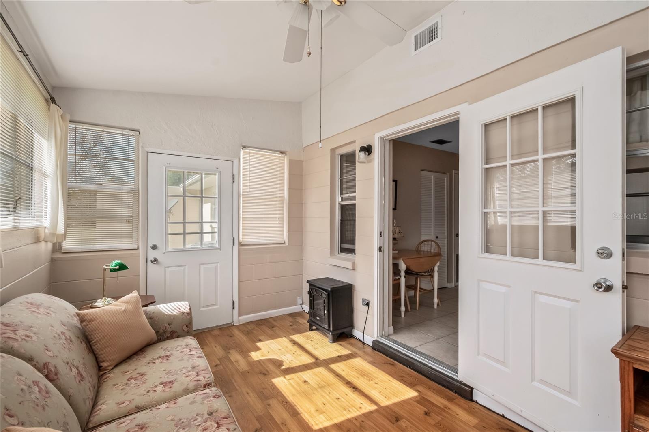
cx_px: 324
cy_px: 216
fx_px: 270
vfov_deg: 77.3
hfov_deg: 100.4
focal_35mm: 15
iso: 250
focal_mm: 10
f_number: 9
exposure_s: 1/125
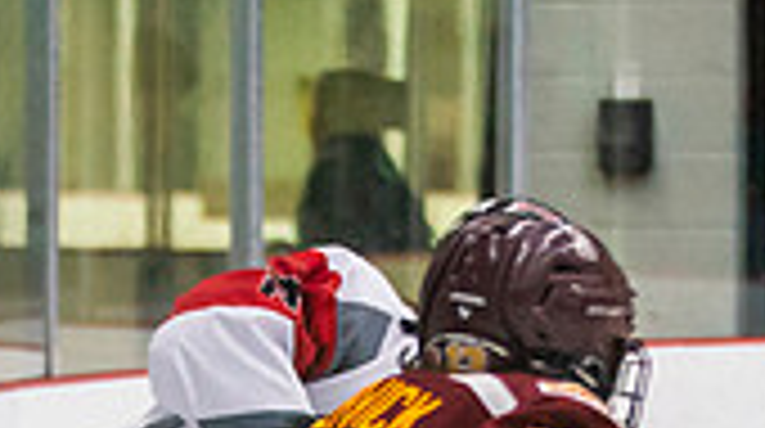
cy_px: 836
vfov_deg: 2.4
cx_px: 160
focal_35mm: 495
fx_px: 10025
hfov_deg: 4.4
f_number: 2.8
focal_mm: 85
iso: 2500
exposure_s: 1/640
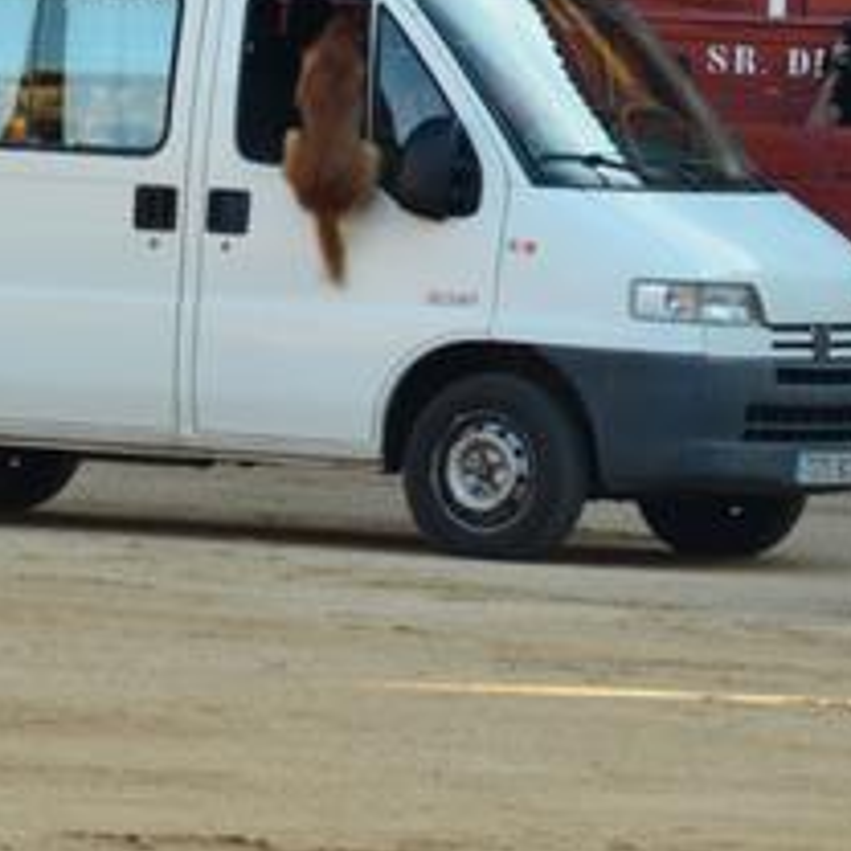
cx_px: 810
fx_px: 14258
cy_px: -184
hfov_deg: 3.4
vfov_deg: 3.4
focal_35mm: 513
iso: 250
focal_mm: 105
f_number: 8
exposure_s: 1/50
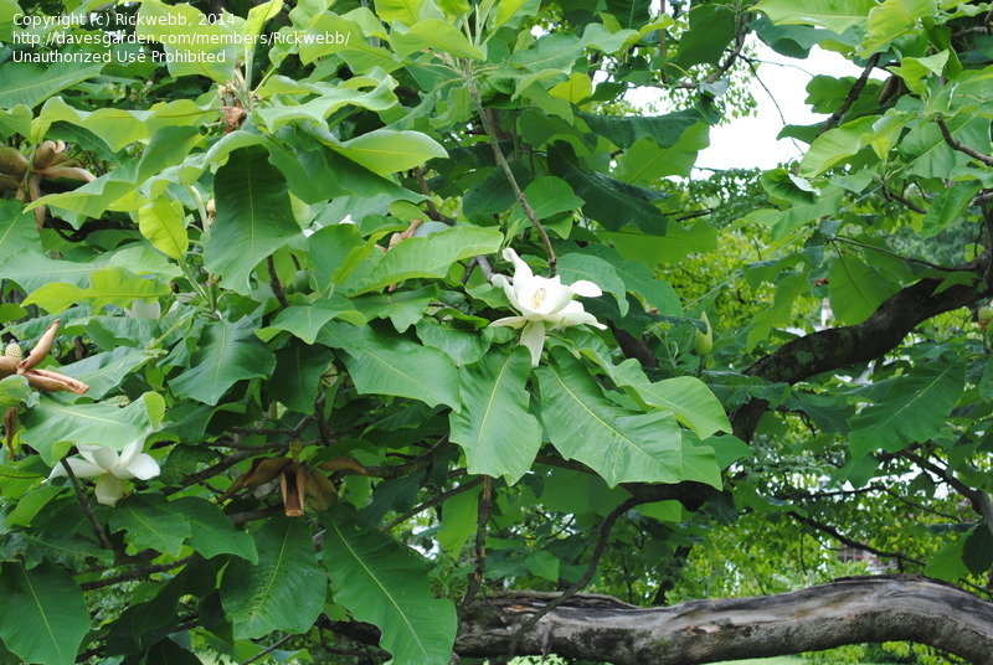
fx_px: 2279
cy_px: 332
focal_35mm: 82
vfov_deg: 16.6
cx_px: 496
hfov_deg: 24.6
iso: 200
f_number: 5.6
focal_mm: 55
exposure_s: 1/100
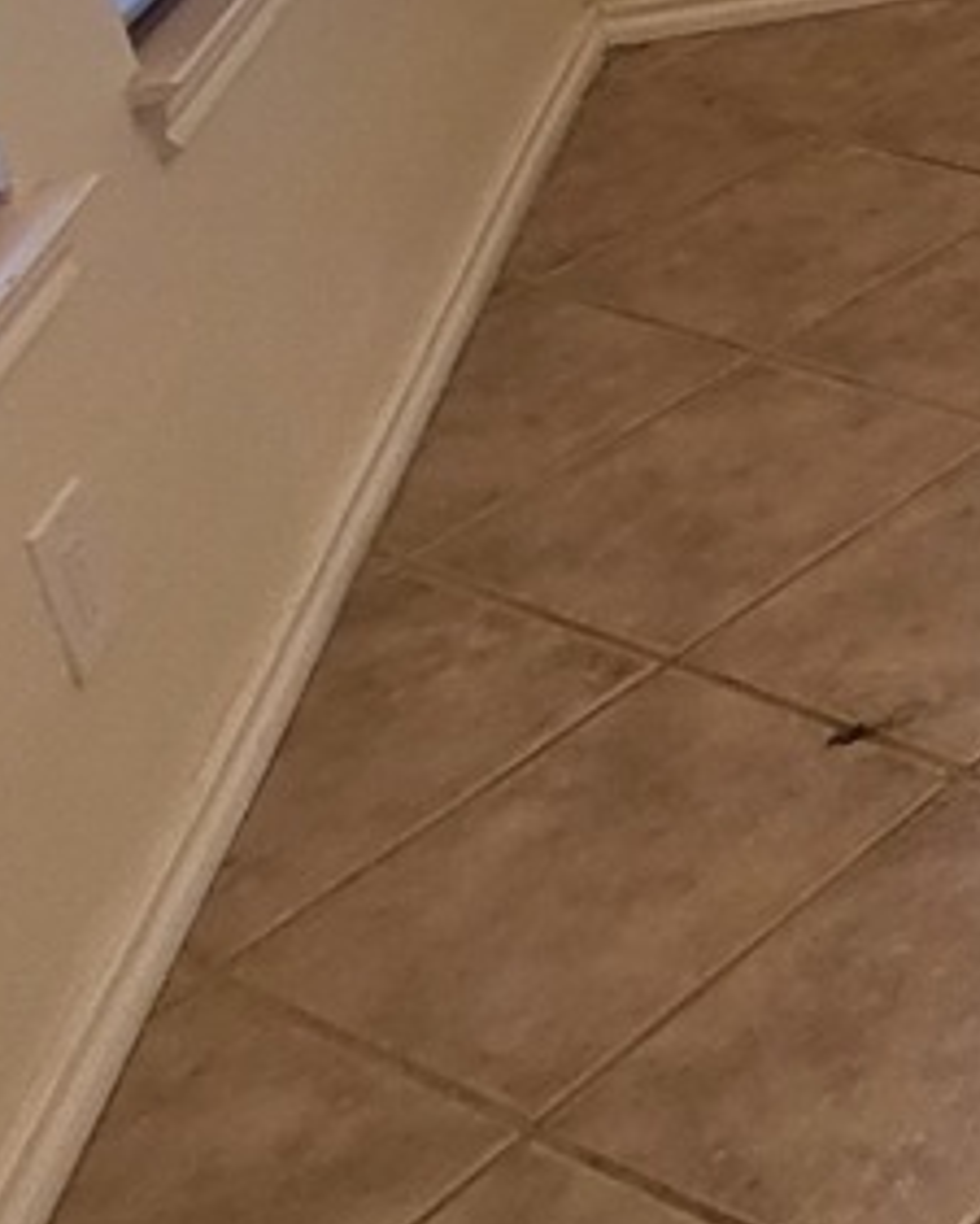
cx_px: 2391
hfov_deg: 14.5
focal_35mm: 65
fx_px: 2355
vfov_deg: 25.2
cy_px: -370
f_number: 2.2
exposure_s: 1/60
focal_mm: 1.74
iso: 100
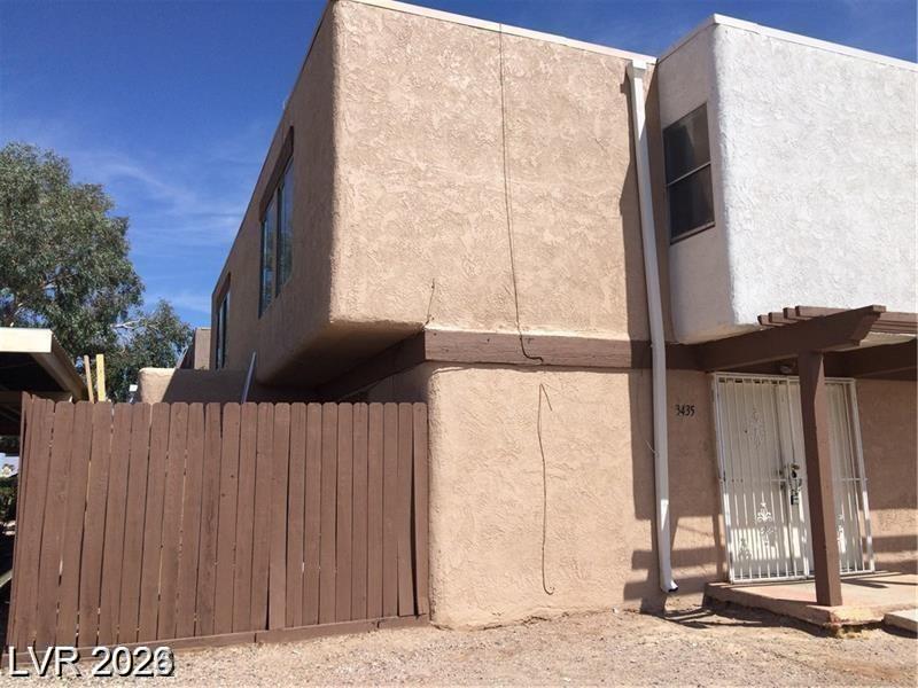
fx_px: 769
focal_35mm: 29
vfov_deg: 48.2
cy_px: 344
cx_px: 459
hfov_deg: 61.7
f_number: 2.2
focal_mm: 4.15
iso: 32
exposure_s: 1/3165
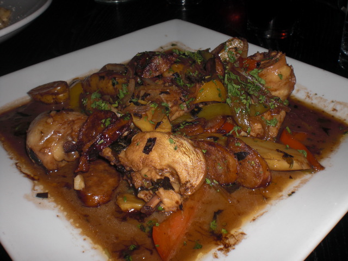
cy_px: 130
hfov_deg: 49.0
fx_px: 382
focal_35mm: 38
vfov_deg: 37.7
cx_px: 174
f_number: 5.6
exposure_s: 1/30
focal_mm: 6.3
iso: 64
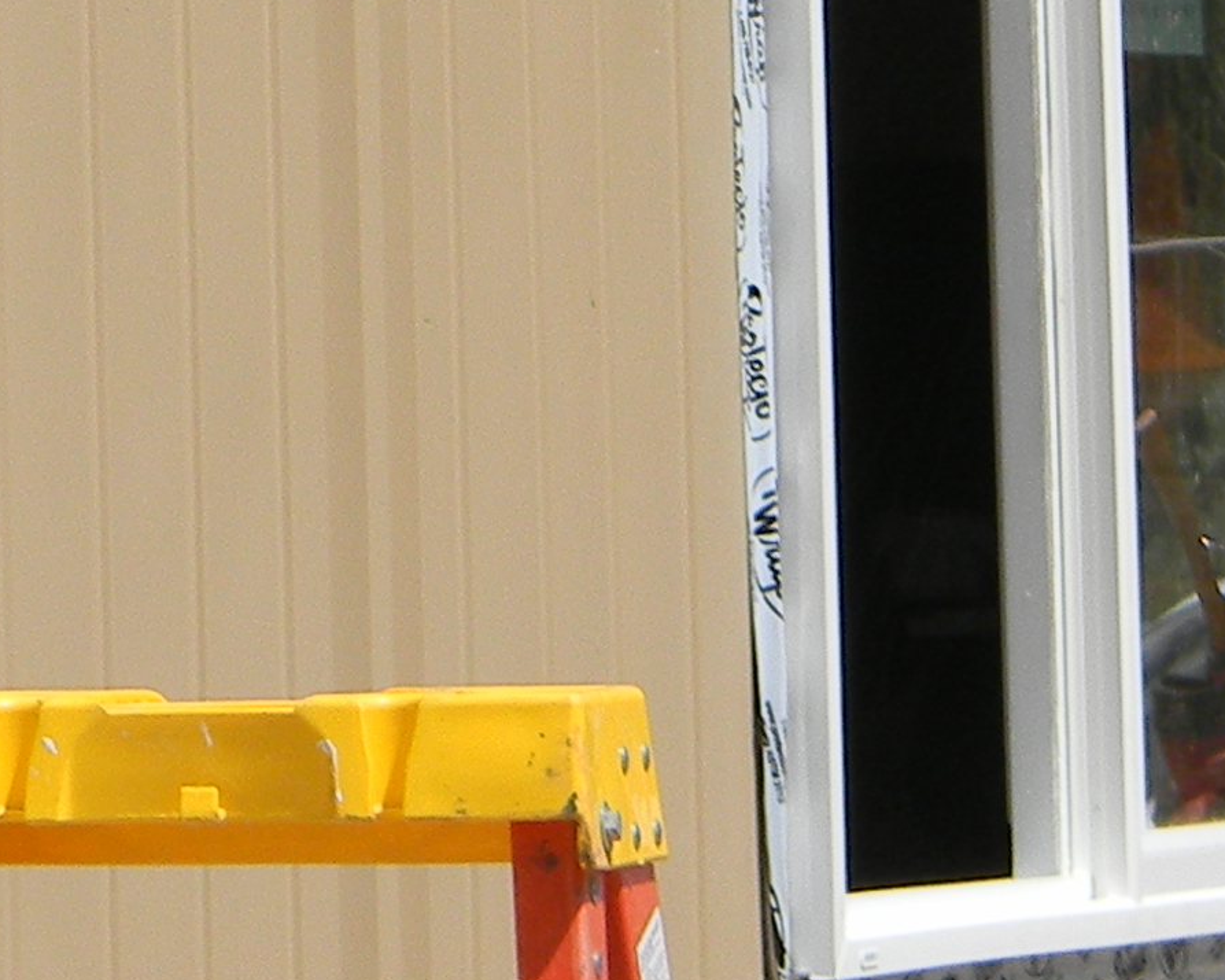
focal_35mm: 363
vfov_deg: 4.3
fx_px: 13158
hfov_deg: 5.3
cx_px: 250
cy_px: -225
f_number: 9
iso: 80
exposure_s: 1/206
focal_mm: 15.1
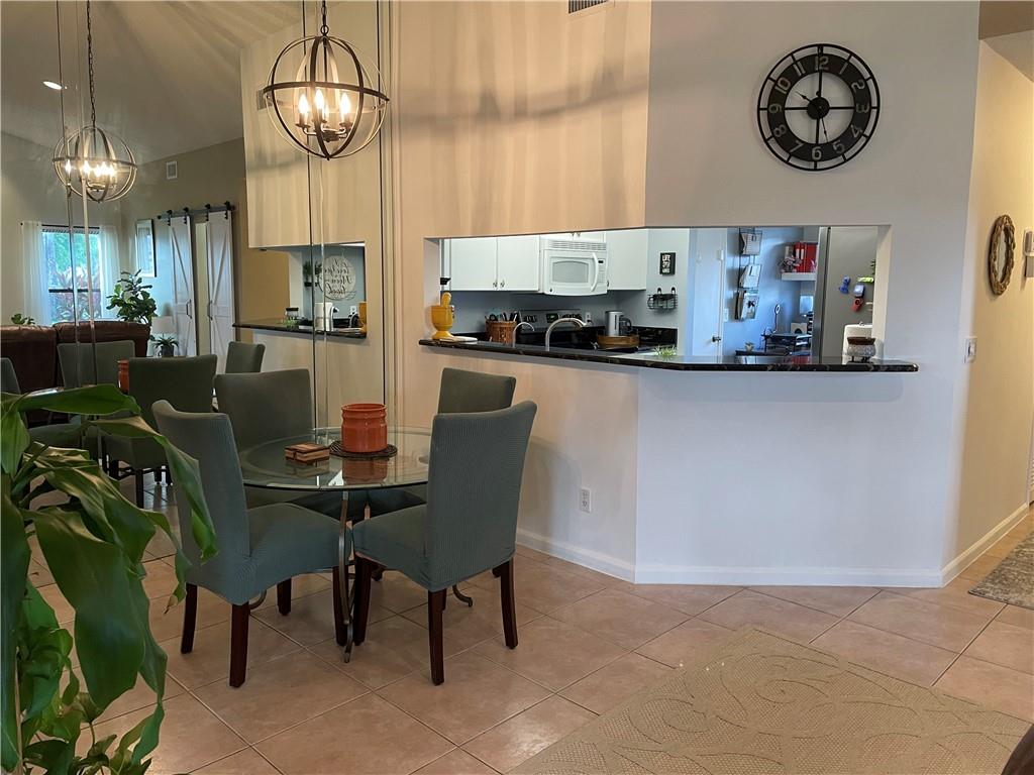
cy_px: 388
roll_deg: -0.5
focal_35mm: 26
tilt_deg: -7.3
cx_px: 517
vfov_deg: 53.1
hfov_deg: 67.3
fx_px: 777
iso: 200
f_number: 1.6
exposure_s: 1/60
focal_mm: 4.2
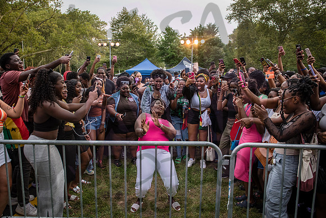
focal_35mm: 26
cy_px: 110
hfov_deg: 68.7
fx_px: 238
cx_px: 154
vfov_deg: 49.1
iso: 1000
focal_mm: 24
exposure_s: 1/1600
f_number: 3.5
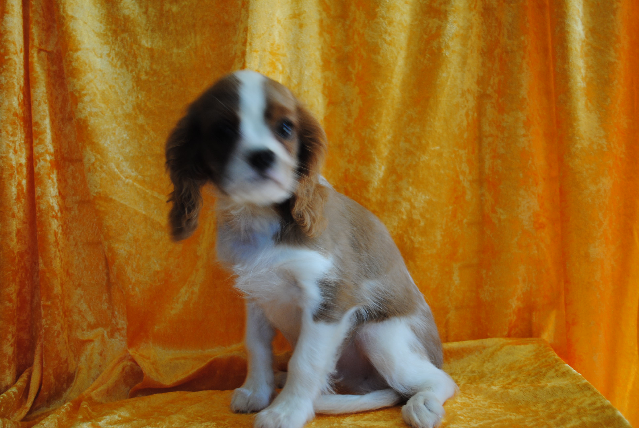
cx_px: 320
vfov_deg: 32.0
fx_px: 746
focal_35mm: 42
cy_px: 214
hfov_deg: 46.3
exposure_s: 1/40
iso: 200
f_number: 4.5
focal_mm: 28
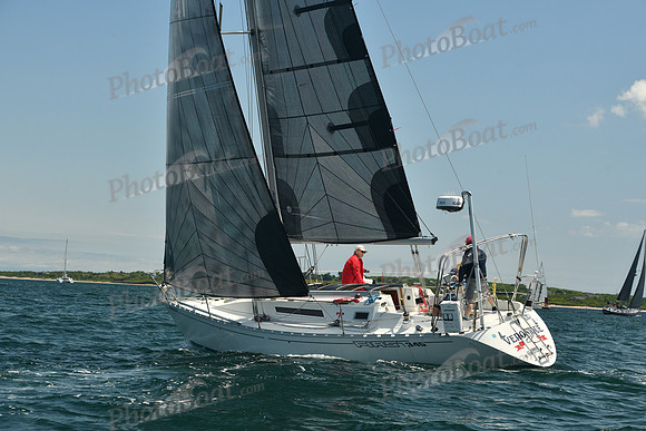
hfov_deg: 23.6
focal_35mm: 86
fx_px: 1544
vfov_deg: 15.9
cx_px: 323
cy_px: 216
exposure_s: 1/640
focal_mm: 86
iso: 320
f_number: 7.1
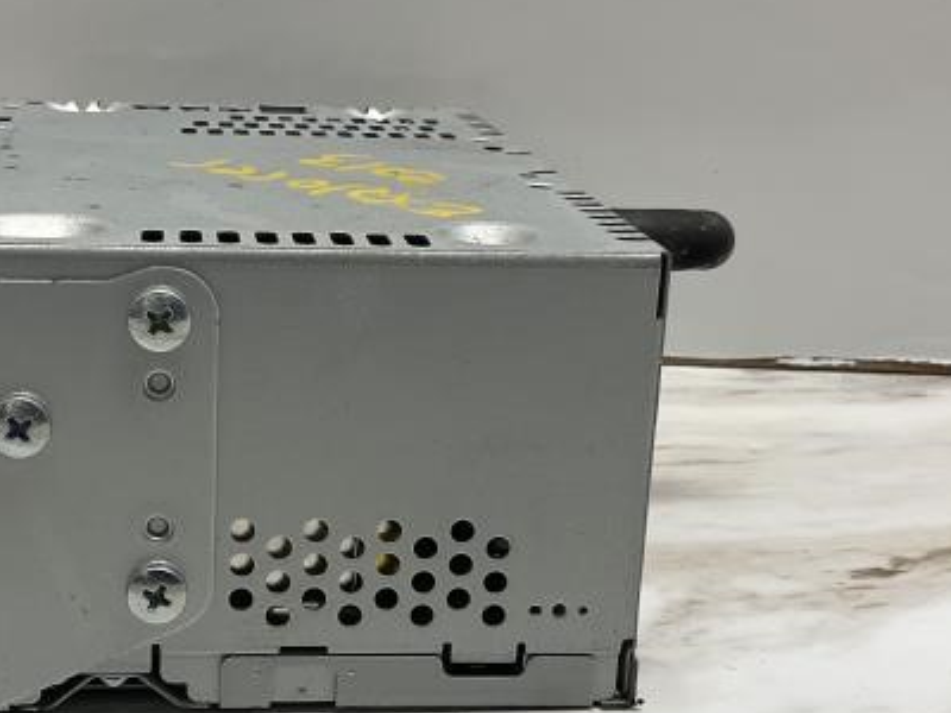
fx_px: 1593
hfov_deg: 32.9
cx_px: 300
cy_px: 354
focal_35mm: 58
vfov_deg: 25.2
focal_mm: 3
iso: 25
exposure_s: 1/478
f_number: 1.8
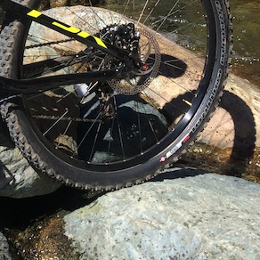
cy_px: -61
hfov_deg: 17.5
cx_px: -83
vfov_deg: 17.7
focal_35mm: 93
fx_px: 790
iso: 32
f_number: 2.2
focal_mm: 4.12
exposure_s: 1/1786
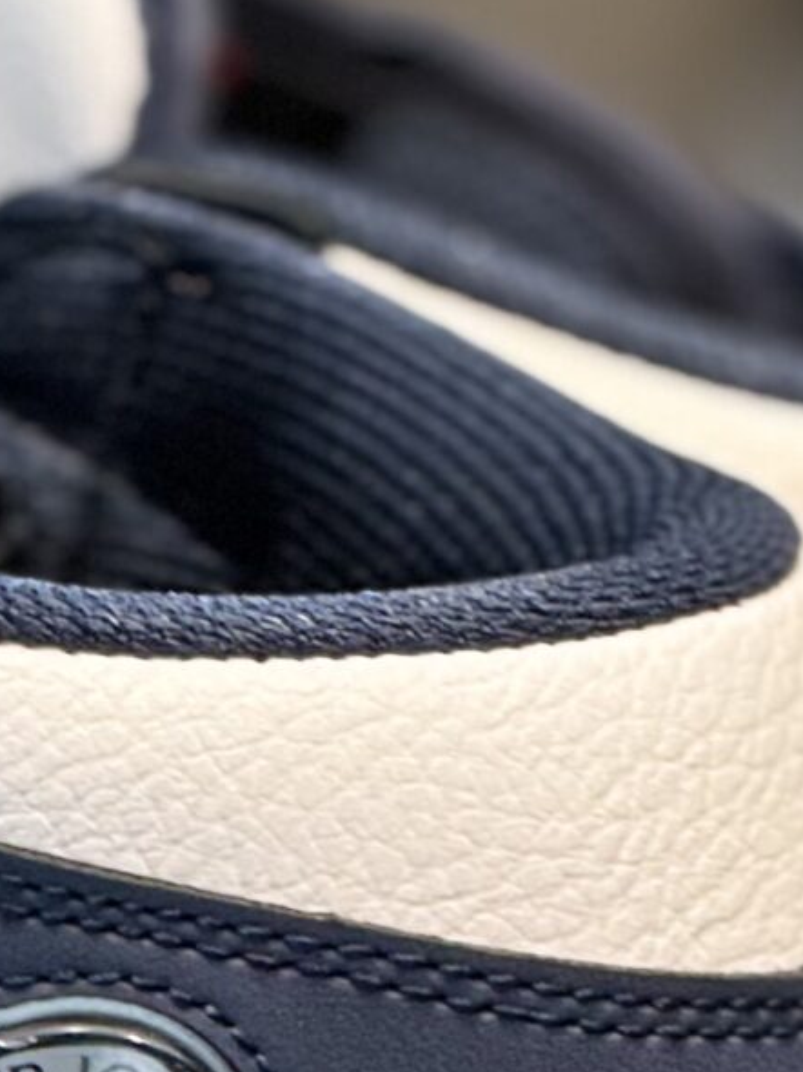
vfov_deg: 3.8
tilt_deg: -16.3
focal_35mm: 521
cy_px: 1414
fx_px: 16126
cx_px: 65
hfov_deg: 2.9
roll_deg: -3.4
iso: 125
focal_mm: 15.66
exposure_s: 1/100
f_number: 2.8
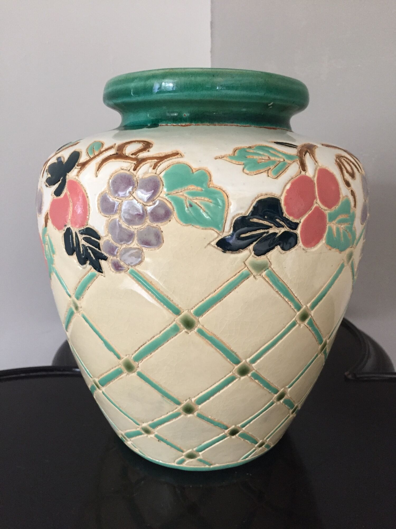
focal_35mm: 29
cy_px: 264
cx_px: 198
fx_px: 442
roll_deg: +2.6
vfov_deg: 61.7
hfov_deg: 48.2
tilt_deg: -12.5
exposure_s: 1/33
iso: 200
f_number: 2.2
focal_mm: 4.15
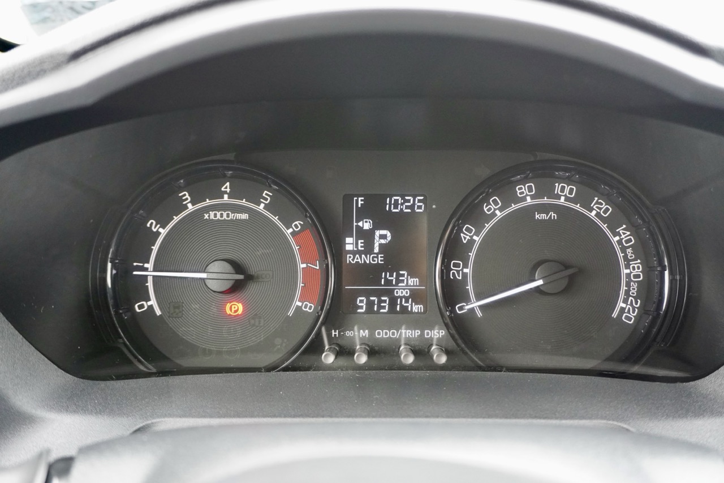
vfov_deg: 40.0
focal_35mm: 33
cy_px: 242
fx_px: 664
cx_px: 362
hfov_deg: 57.2
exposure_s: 1/160
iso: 2000
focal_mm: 22
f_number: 4
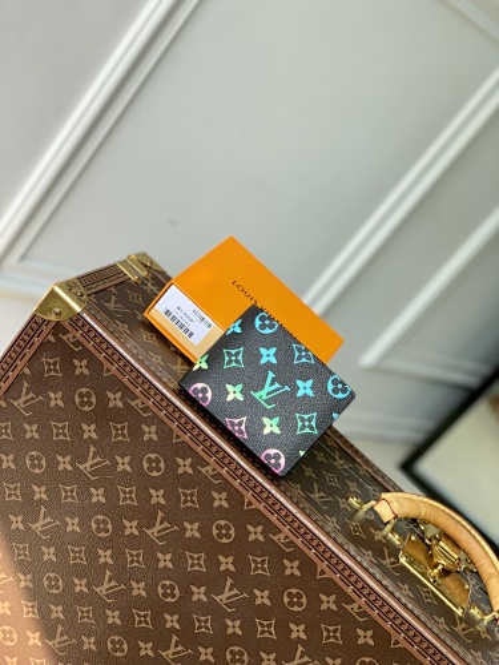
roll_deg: -40.1
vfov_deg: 36.8
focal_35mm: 52
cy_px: 332
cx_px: 250
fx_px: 999
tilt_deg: -21.2
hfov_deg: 28.0
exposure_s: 1/204
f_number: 2.4
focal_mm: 6
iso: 16
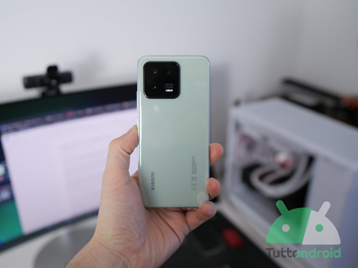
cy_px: 134
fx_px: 331
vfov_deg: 44.2
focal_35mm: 32
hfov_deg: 56.8
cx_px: 179
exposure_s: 1/100
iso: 200
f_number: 1.6
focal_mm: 16
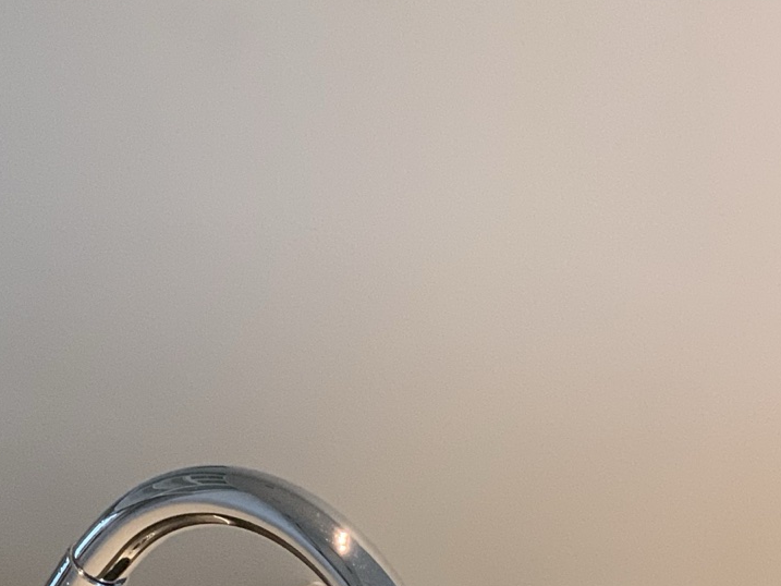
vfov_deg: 12.7
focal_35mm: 116
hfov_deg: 16.5
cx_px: -49
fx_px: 2618
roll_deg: -1.0
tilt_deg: -5.4
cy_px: 101
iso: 250
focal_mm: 6
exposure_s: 1/60
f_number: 2.4
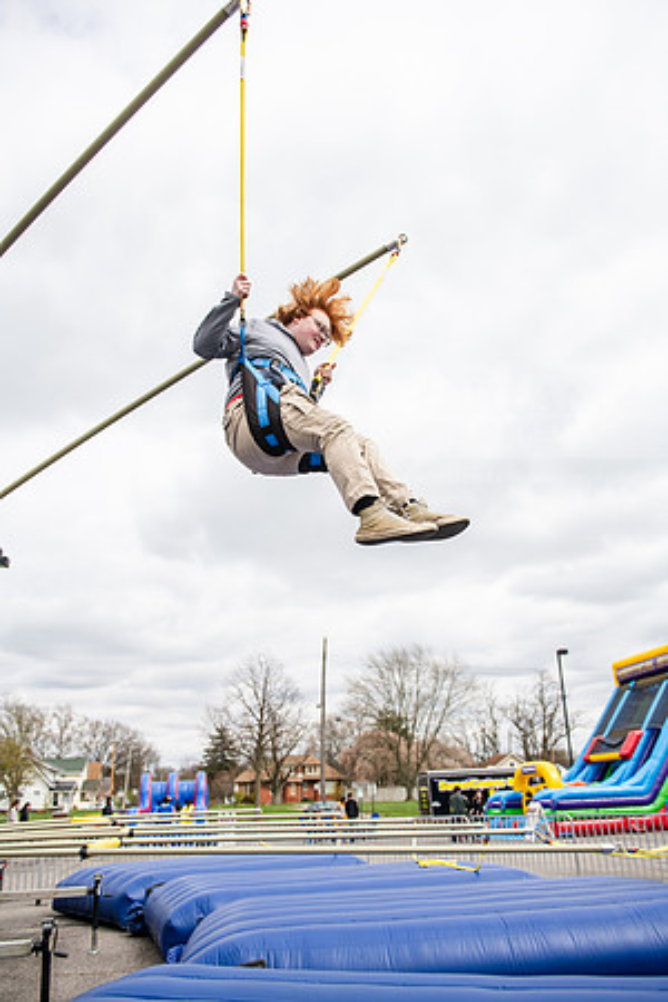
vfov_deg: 67.4
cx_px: 334
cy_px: 501
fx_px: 751
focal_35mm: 27
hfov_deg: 47.9
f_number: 3.5
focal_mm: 27
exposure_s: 1/1250
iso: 160
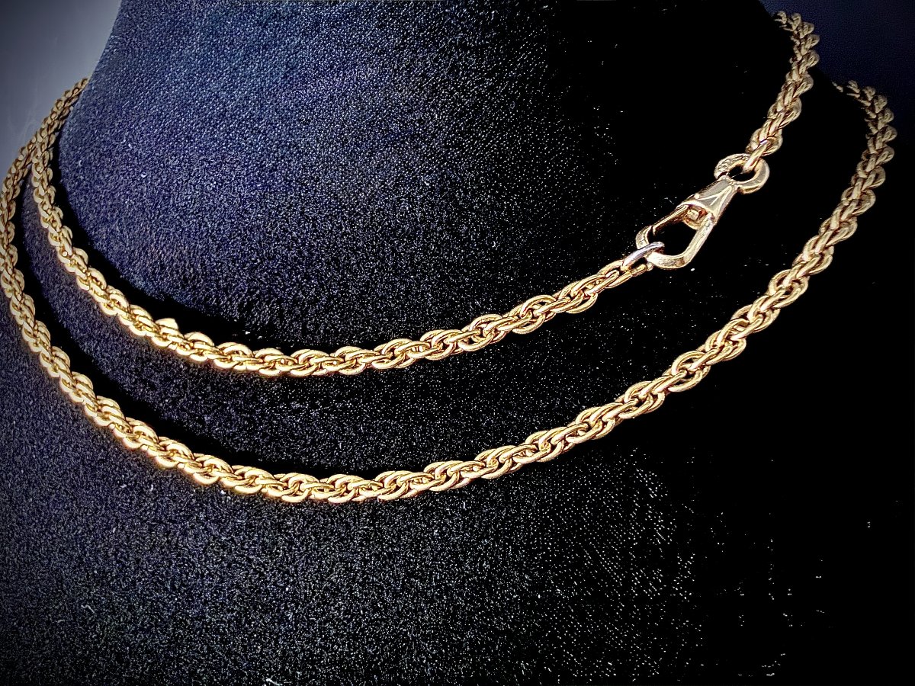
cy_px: 343
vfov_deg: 56.8
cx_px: 458
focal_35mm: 24
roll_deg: -5.2
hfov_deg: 71.6
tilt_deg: -16.4
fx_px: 634
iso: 1000
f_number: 2.2
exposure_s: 1/13
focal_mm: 2.22
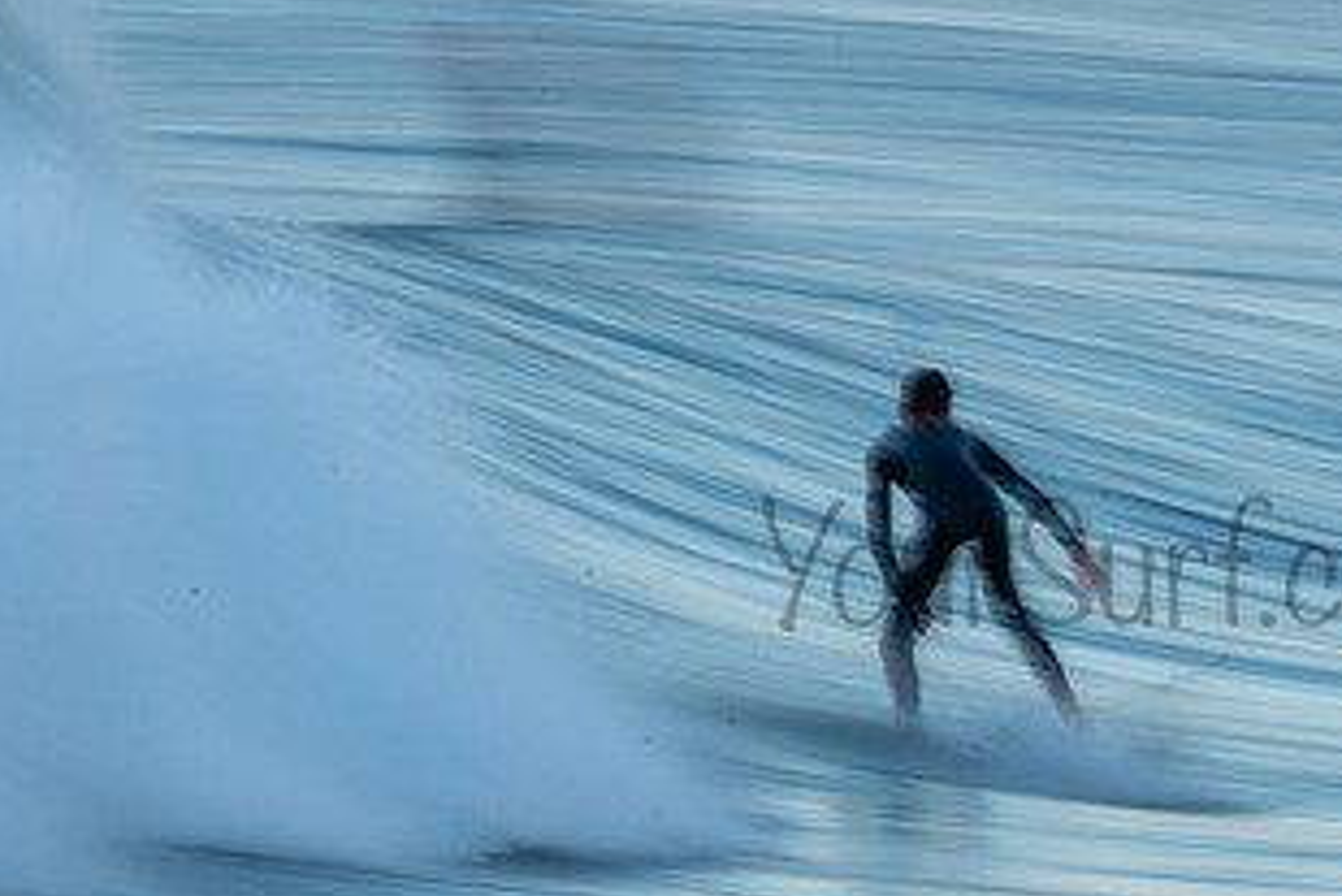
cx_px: 1208
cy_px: 526
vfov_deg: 1.0
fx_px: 52285
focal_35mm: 1402
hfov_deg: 1.5
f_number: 32
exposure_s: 1/6
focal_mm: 500
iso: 100
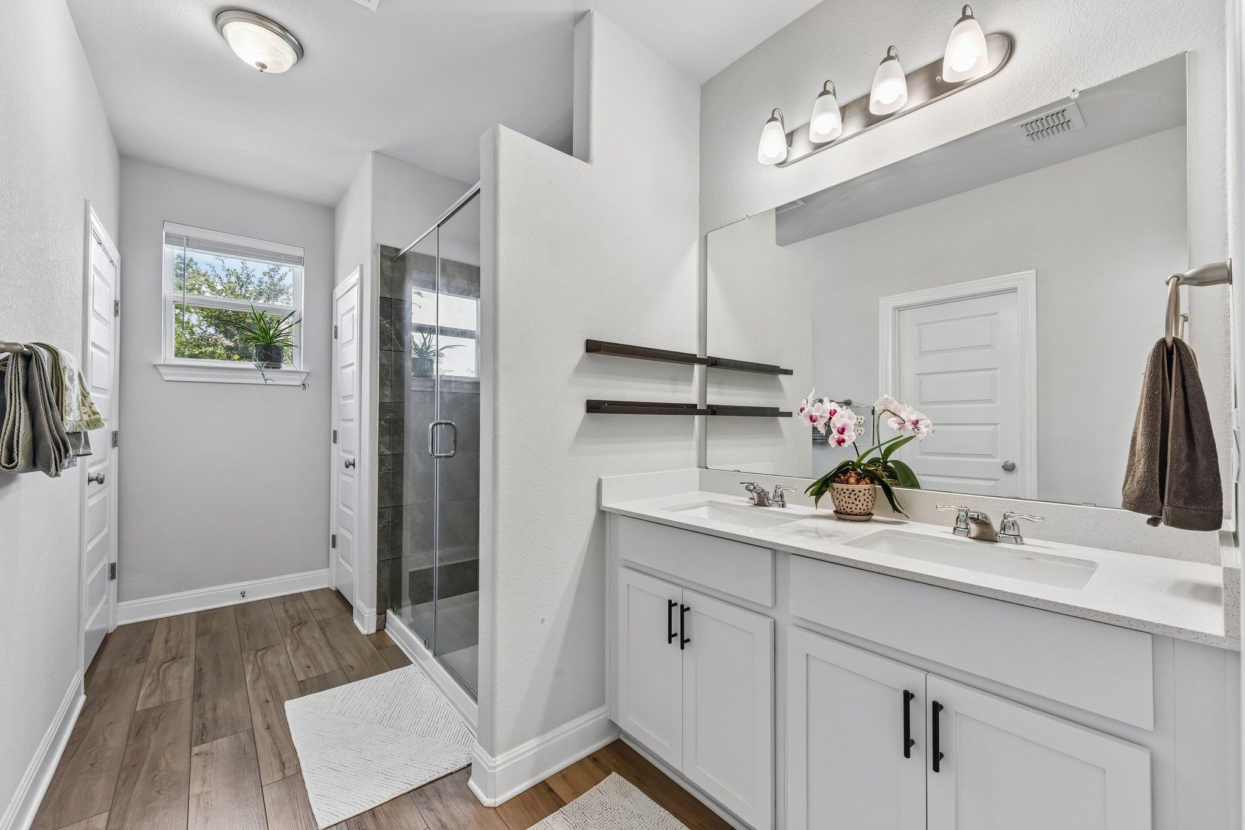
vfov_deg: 81.2
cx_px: 622
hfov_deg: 104.3
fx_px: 484
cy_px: 415
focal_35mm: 14
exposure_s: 1/15
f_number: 8
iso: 220
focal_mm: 14
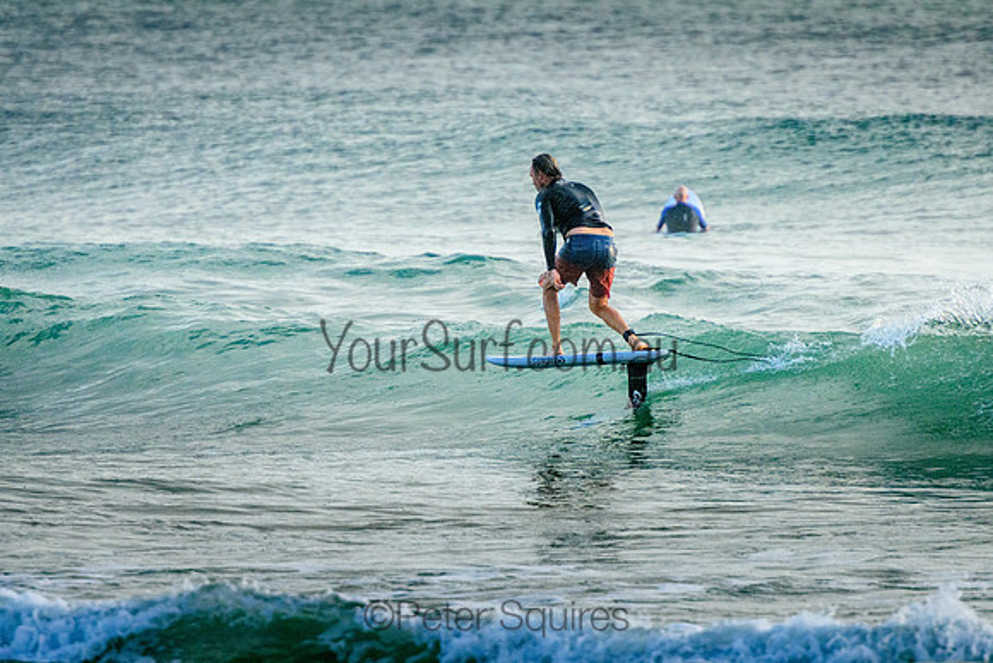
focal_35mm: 550
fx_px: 15176
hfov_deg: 3.7
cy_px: 310
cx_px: 523
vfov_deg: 2.5
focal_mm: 400
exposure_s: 1/3200
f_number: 5.6
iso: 1800
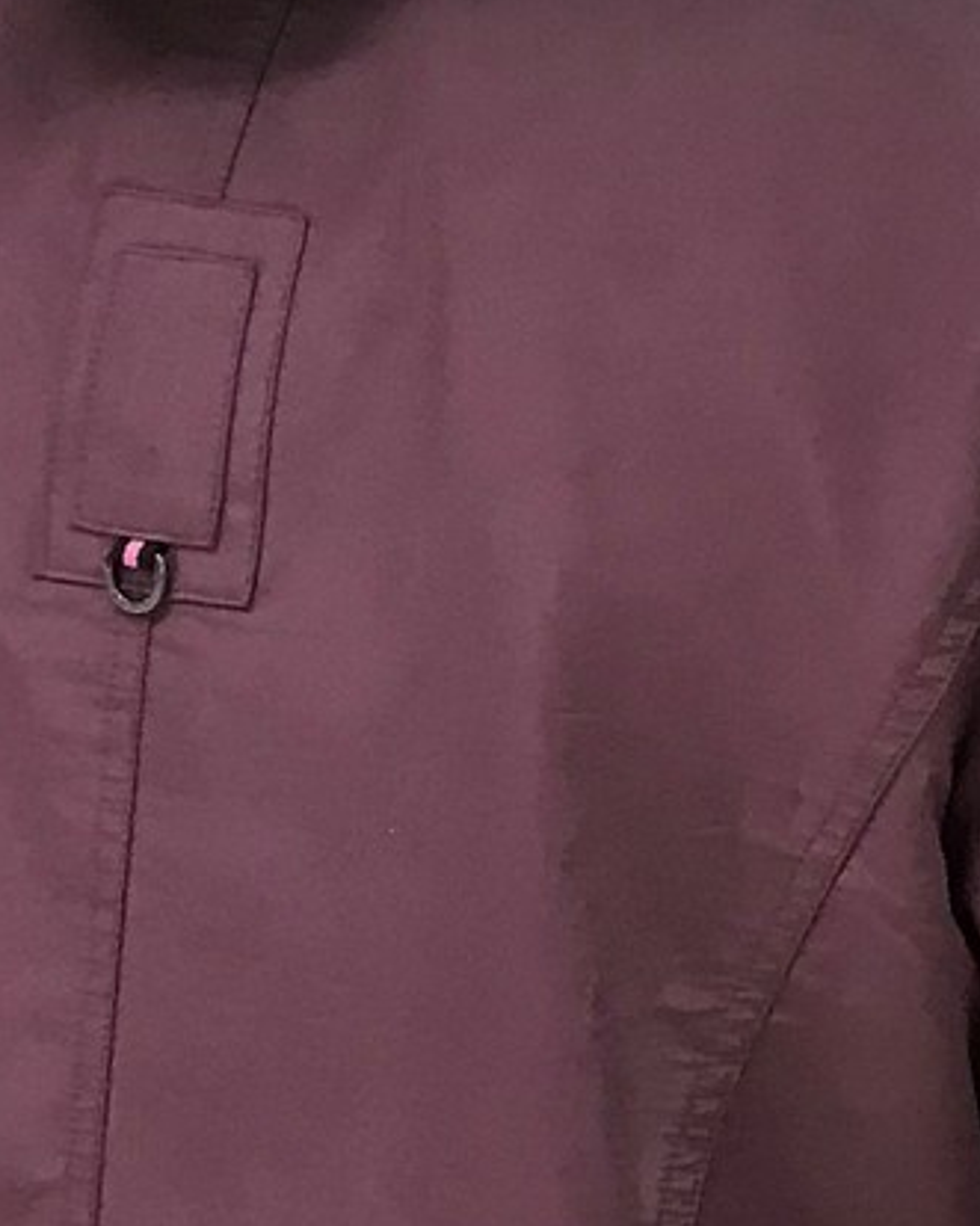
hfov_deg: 10.9
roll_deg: -1.6
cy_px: -172
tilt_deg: -5.0
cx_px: 1794
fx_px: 4787
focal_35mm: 132
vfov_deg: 14.2
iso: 40
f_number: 1.8
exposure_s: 1/17
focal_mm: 3.99
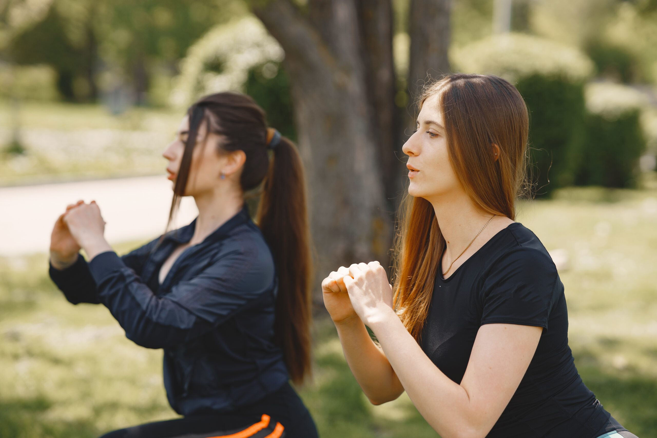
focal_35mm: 85
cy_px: 219
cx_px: 328
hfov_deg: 23.9
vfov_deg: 16.1
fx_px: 1551
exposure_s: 1/1000
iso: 200
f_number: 2.5
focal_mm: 85
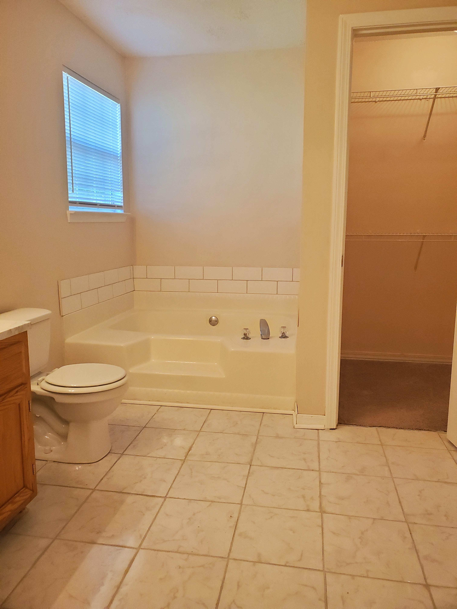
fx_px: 458
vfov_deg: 67.3
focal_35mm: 26
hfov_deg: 53.1
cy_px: 304
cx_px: 228
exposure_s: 1/120
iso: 320
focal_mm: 4.3
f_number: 2.4
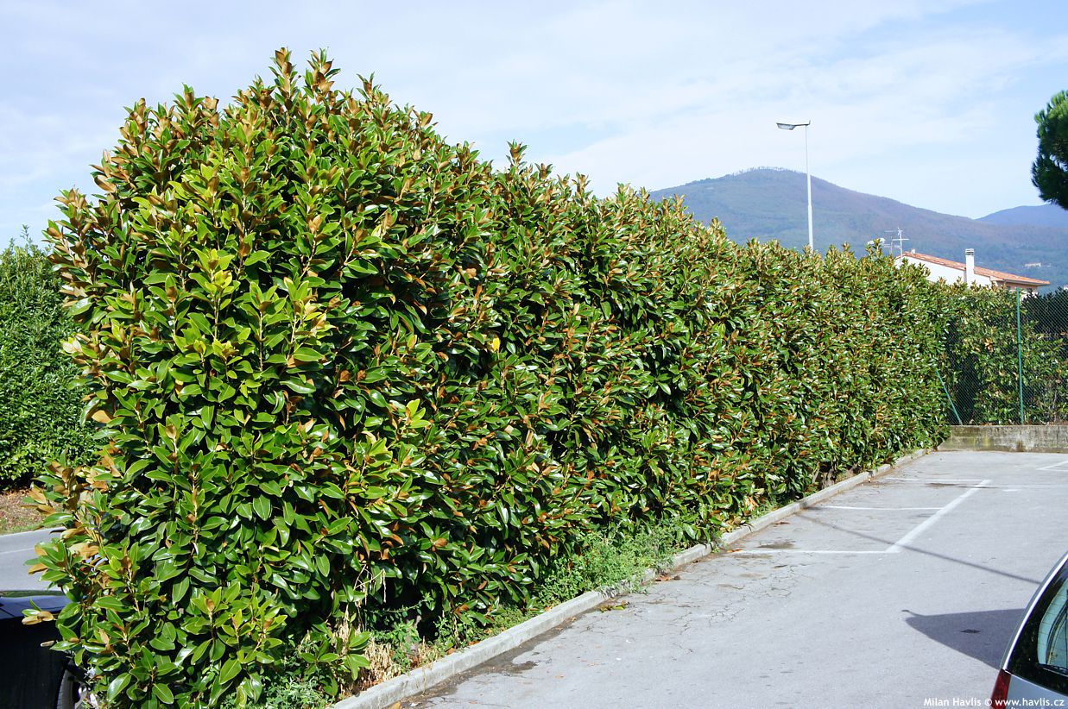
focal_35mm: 45
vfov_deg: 29.8
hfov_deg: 43.6
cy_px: 354
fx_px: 1334
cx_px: 534
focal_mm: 30
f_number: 13
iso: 200
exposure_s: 1/125
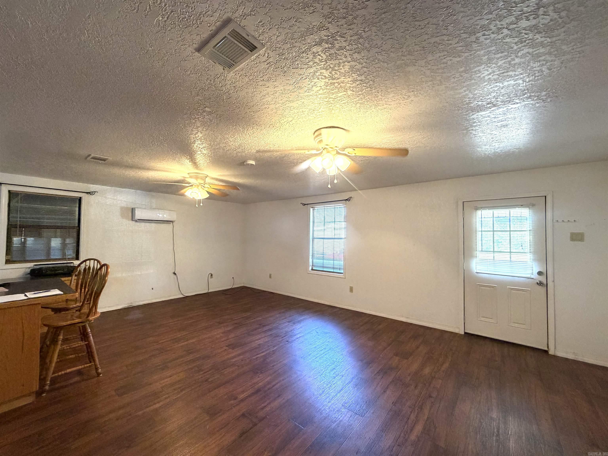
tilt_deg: +1.1
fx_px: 246
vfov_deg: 85.7
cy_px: 228
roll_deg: -0.3
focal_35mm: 14
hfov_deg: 102.1
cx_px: 304
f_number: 2.2
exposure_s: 1/60
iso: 320
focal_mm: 2.22
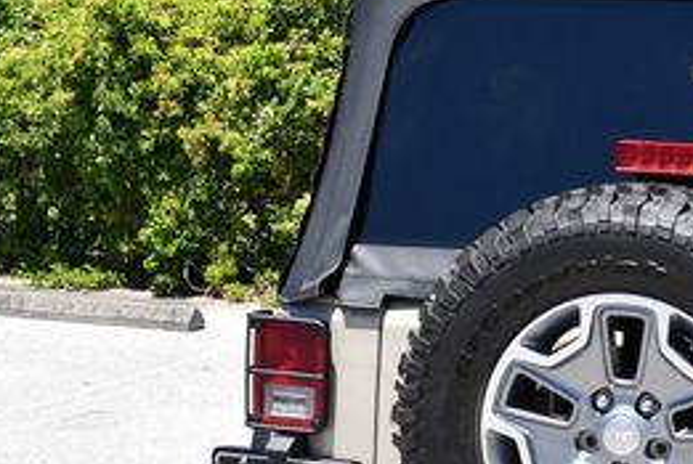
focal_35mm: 98
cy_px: 461
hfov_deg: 20.3
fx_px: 1890
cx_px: 645
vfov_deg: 13.8
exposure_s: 1/250
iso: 160
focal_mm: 20
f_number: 8
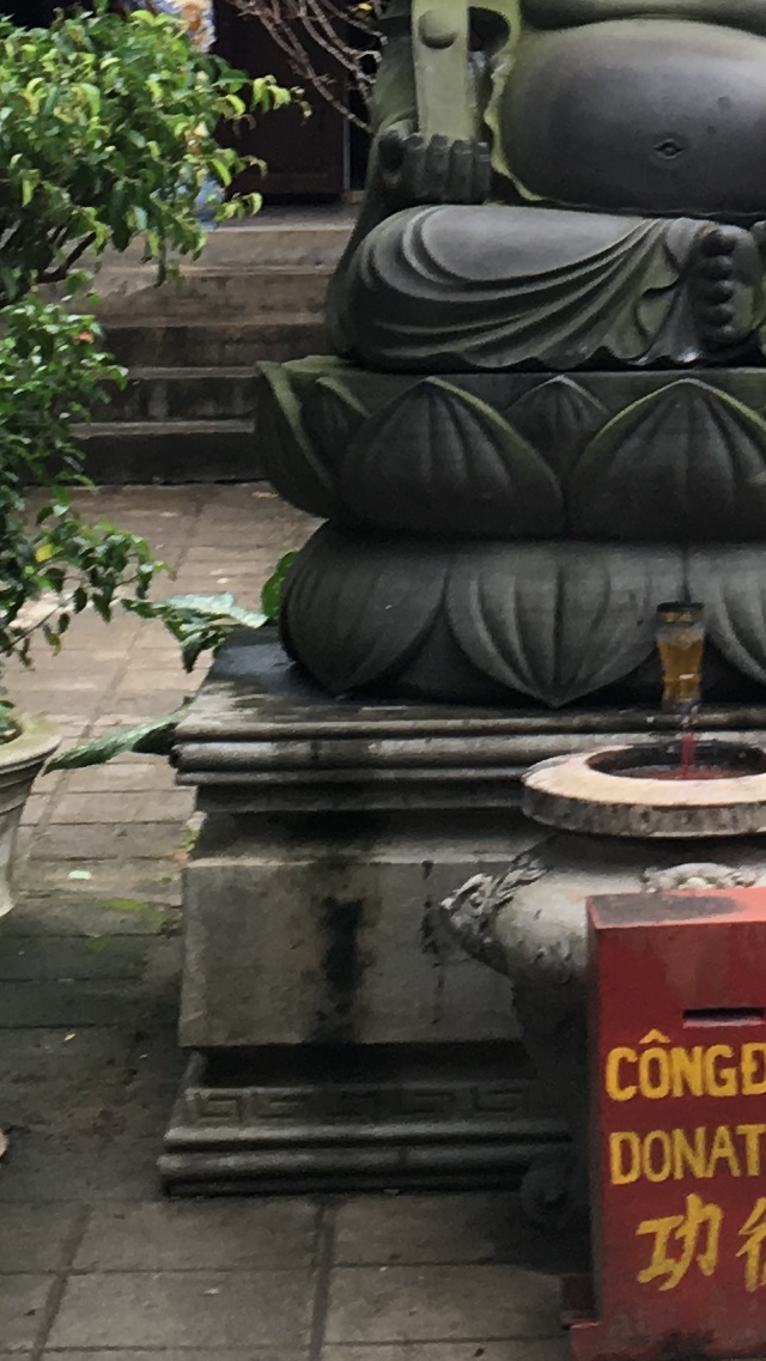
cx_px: 631
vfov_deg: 18.0
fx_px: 4042
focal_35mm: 112
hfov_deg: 10.8
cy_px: -330
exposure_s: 1/50
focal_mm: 4.15
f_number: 2.2
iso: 25
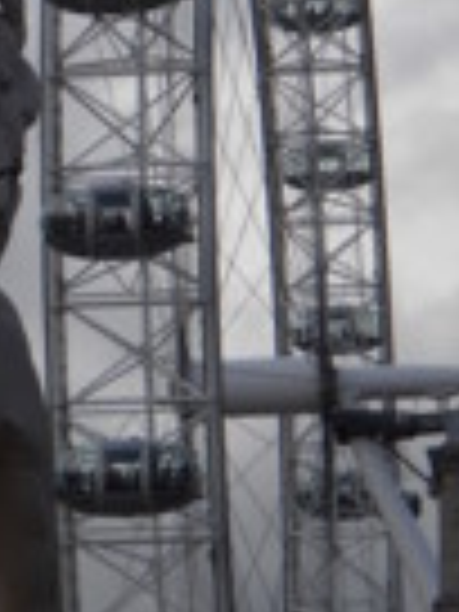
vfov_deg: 7.7
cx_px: -108
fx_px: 4508
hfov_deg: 5.8
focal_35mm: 255
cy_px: 14
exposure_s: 1/250
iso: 64
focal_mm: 12.71
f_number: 7.8
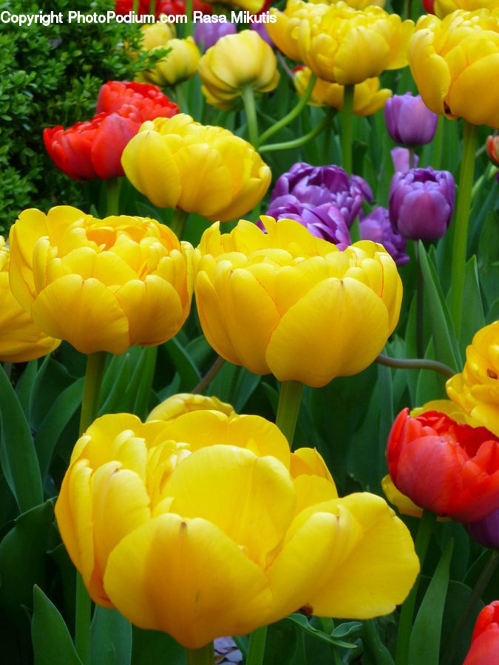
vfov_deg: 29.8
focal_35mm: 65
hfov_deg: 22.6
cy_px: 332
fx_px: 1249
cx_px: 250
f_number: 5.2
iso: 250
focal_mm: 11.5
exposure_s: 1/50
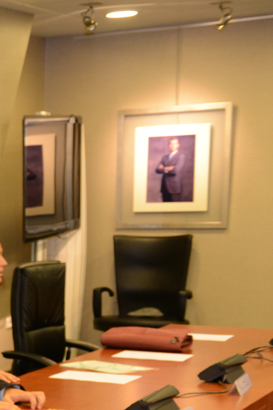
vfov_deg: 20.1
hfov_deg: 11.3
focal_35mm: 99
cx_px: -406
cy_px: 389
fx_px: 1126
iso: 800
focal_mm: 29
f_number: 3.5
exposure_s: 1/50
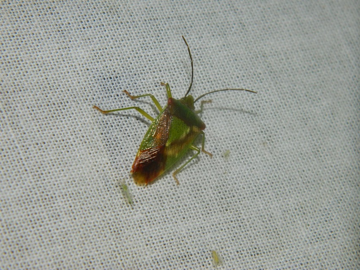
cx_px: 180
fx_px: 1560
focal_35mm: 150
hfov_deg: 13.2
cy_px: 135
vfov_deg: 9.9
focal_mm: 27
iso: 180
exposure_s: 1/30
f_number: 13.9
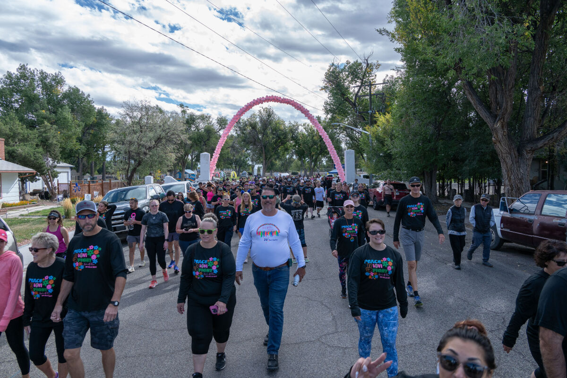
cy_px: 189
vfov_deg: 53.1
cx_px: 284
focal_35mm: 24
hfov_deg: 73.7
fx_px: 378
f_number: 8
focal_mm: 24
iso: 450
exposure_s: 1/400
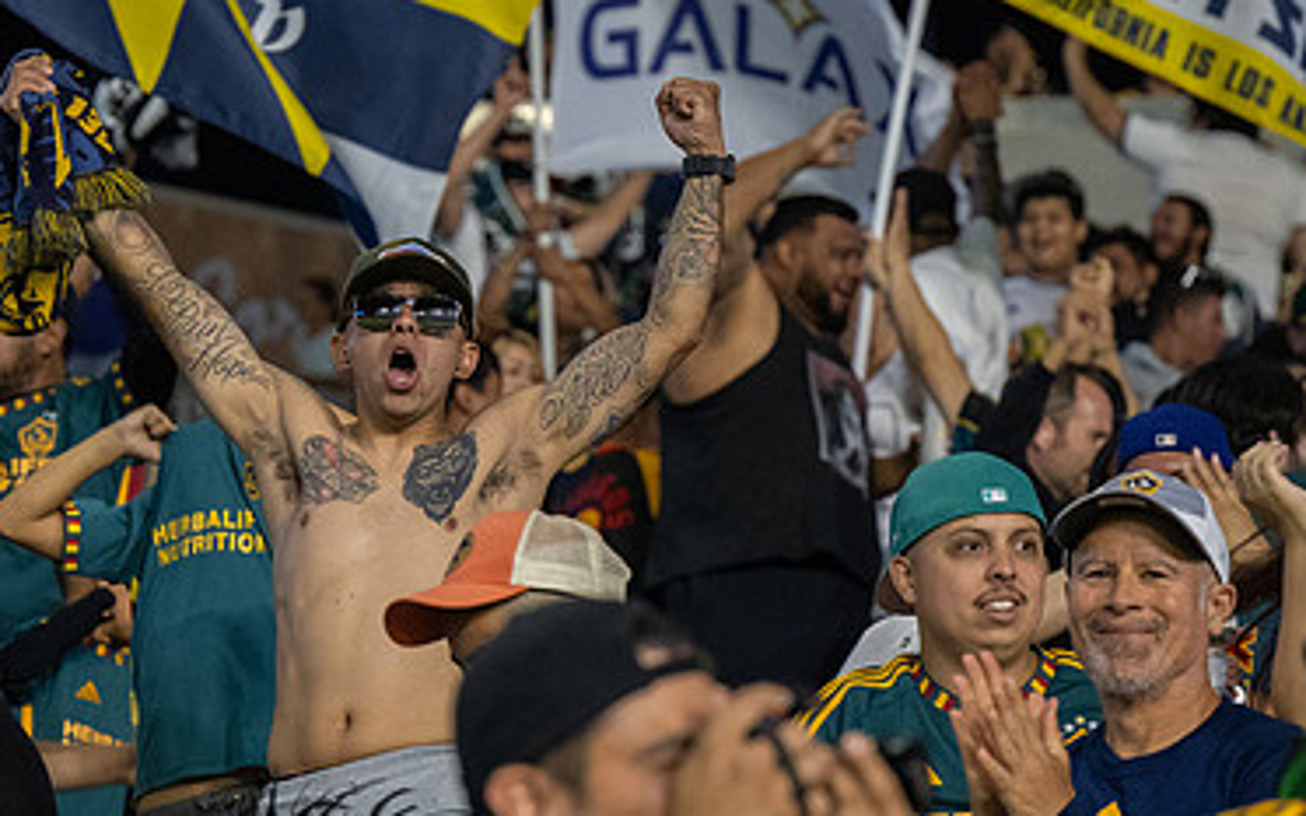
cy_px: 364
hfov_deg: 10.7
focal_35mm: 195
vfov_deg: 6.7
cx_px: 448
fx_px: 6940
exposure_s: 1/200
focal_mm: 82
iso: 3600
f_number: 2.8
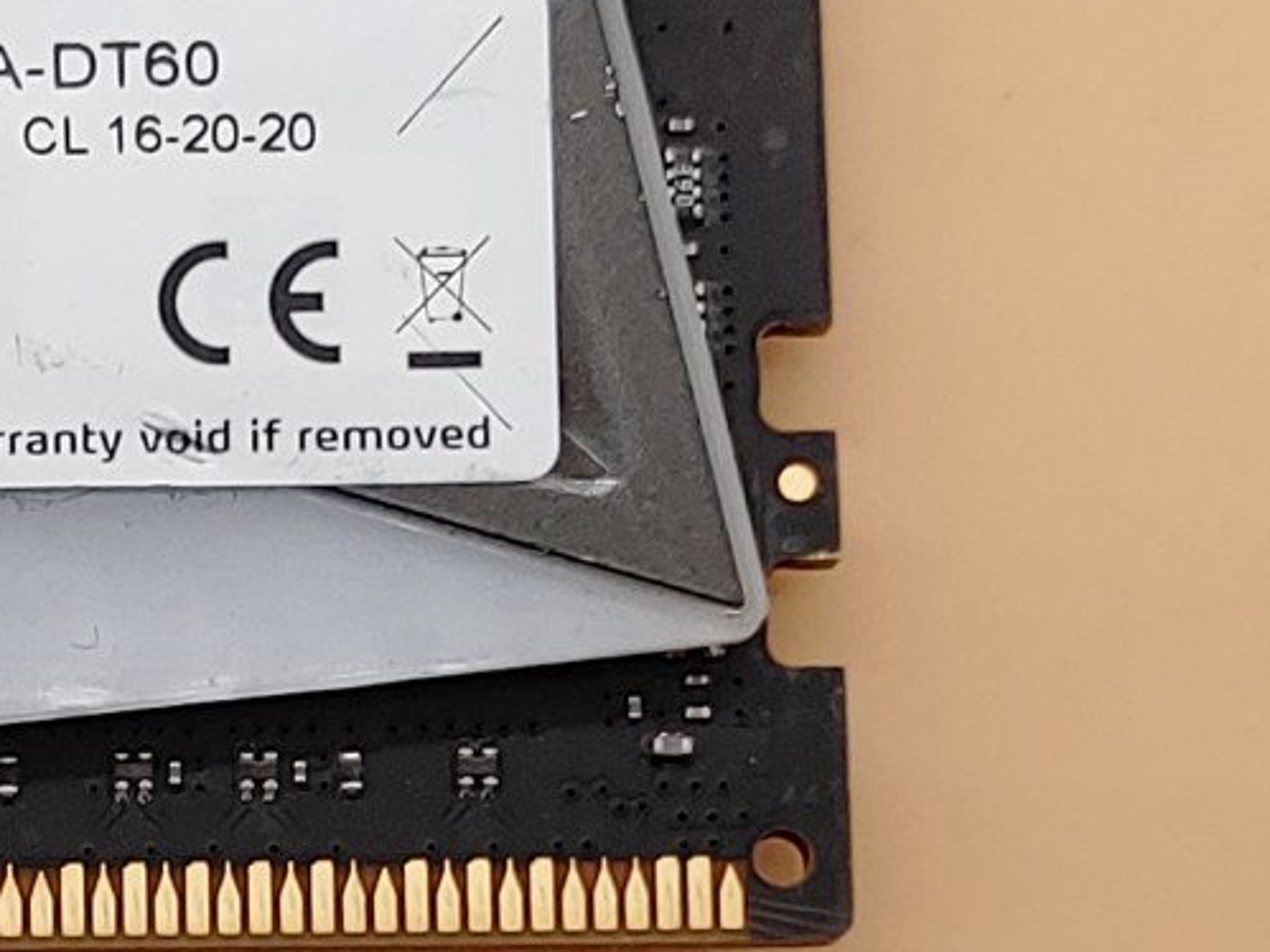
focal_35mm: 150
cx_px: -160
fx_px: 5502
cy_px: 1158
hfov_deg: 12.9
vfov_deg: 9.7
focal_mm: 4.36
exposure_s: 1/134
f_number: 1.8
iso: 50
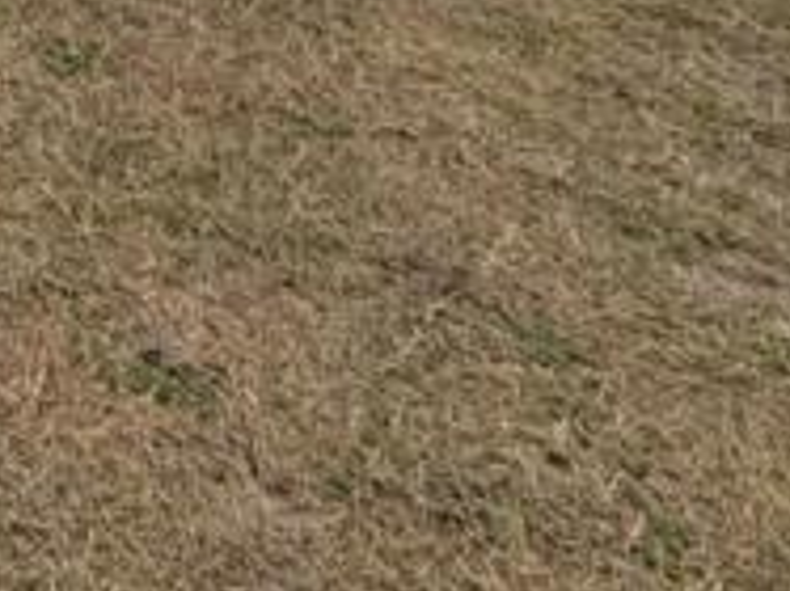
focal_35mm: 90
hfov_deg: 15.8
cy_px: -1250
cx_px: -900
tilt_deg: +5.2
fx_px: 2053
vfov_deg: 10.6
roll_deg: +0.4
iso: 20
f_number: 2.2
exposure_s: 1/1259
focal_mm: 2.22
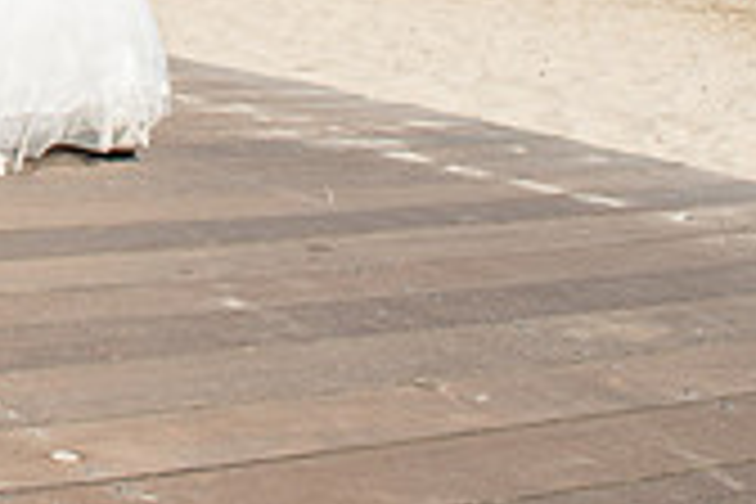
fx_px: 1743
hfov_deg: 21.7
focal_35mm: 83
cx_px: -266
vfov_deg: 14.8
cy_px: -349
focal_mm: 24
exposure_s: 1/250
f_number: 14
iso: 200
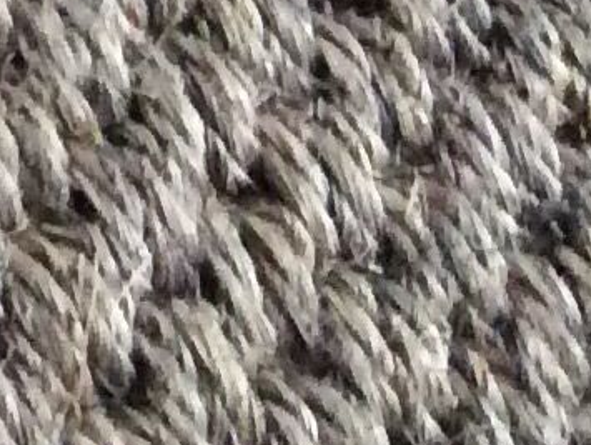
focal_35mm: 233
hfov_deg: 7.6
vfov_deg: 5.9
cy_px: -958
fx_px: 3982
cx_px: -1079
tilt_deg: -57.3
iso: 320
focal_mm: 3.3
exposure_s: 1/25
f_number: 2.4
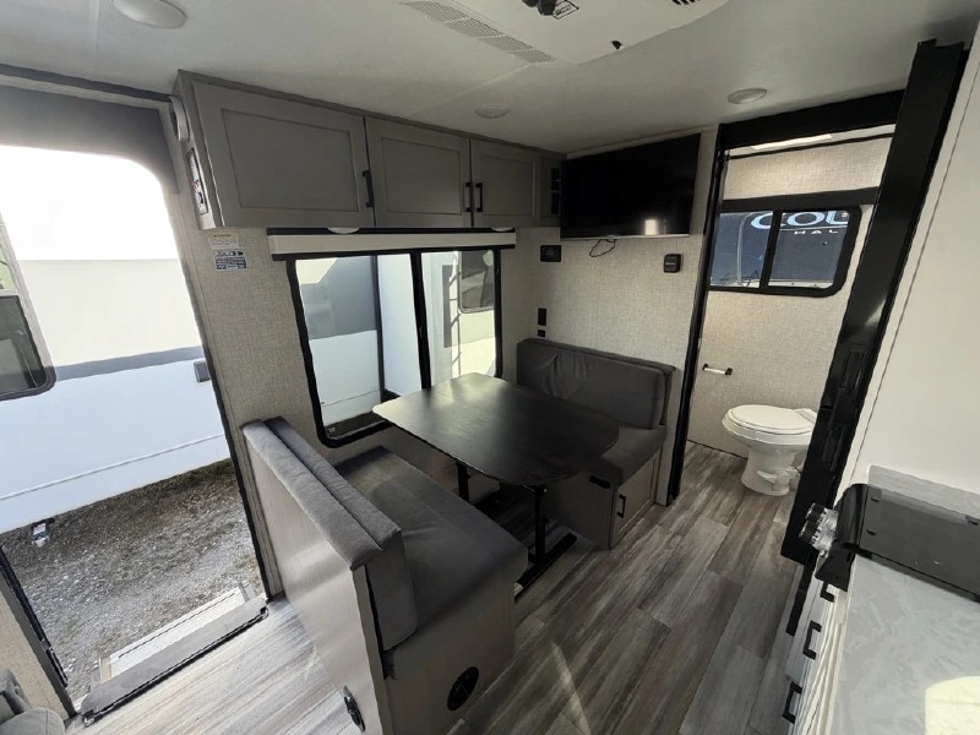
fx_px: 396
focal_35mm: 14
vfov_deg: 85.7
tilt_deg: -17.5
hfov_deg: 102.1
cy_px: 368
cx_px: 490
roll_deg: -1.2
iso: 125
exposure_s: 1/121
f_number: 2.2
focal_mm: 2.22
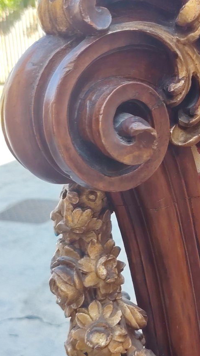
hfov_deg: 19.2
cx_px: 167
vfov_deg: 33.8
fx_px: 585
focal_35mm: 62
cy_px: 181
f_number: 1.75
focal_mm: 5.25
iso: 100
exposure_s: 1/126
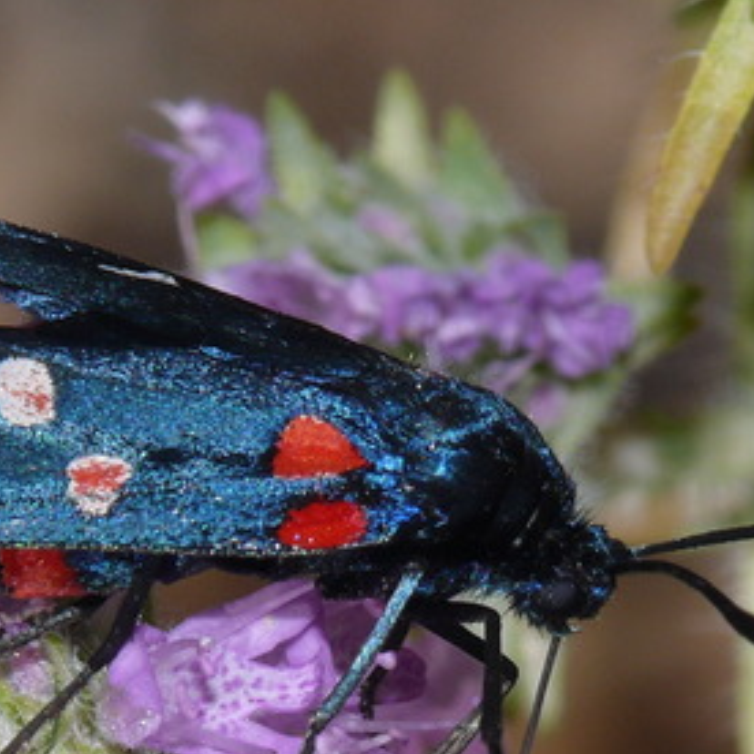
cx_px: 264
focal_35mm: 653
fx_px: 16092
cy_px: 631
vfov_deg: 2.7
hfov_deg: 2.7
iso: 100
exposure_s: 1/640
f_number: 11
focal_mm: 50.5
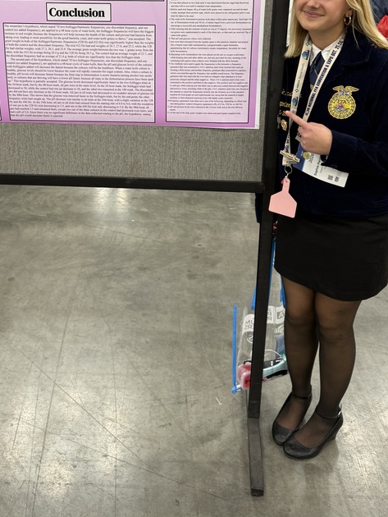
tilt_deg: -12.1
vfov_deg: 45.6
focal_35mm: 39
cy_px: 109
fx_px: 582
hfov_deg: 36.7
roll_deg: -1.5
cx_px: 153
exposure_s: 1/121
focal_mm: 6.76
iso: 100
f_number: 1.78
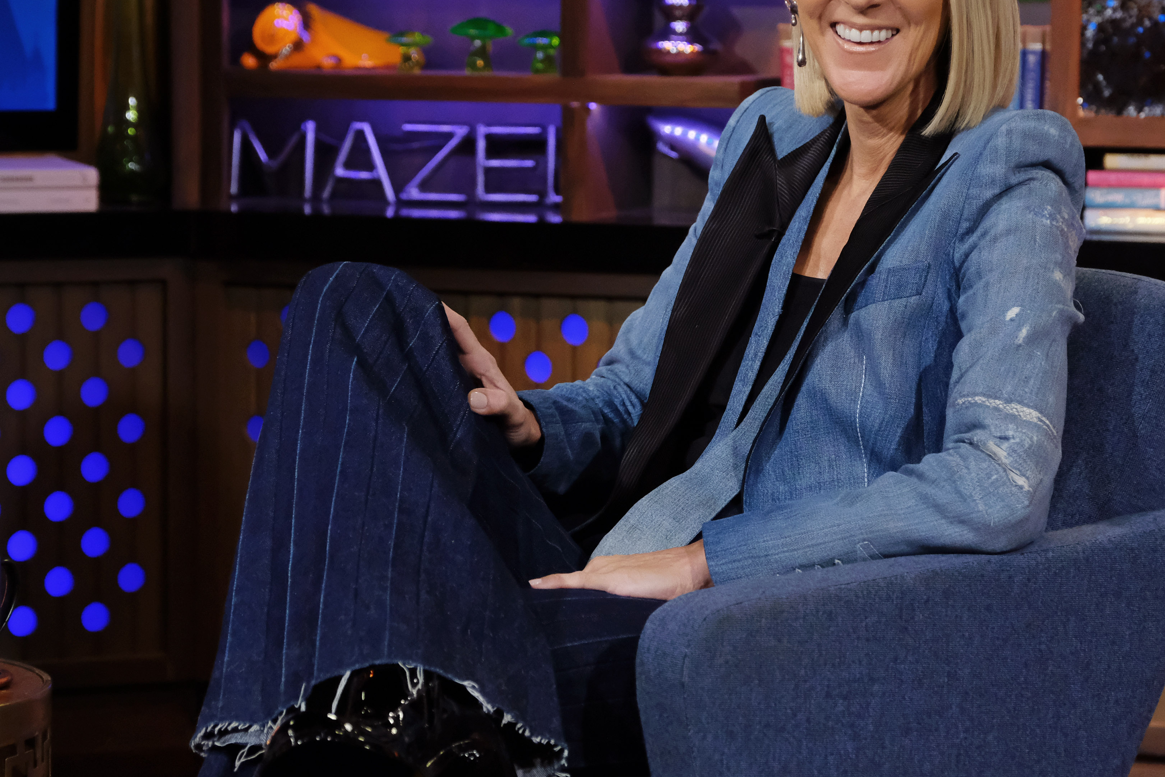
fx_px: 3592
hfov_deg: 18.4
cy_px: 322
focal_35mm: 111
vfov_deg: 12.3
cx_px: 711
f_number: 4
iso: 5000
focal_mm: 53.3
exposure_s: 1/100
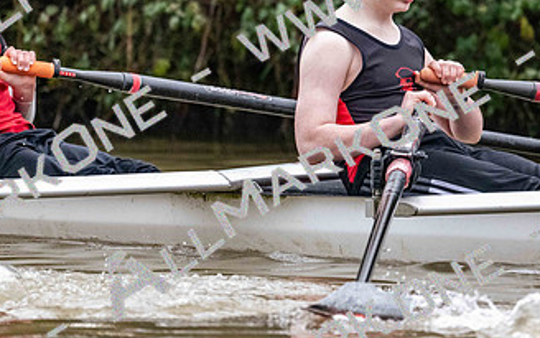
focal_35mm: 722
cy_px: 67
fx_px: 10625
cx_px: 441
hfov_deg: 2.9
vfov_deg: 1.8
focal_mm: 400
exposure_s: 1/1600
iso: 5600
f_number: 4.5
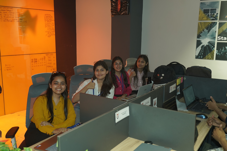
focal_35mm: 34
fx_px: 214
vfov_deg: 38.9
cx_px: 114
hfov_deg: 55.8
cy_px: 76
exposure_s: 1/80
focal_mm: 34
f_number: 4
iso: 1600
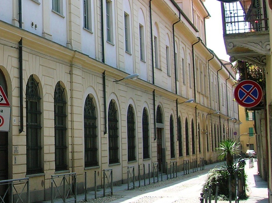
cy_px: 42
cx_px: 15
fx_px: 565
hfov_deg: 26.0
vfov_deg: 20.2
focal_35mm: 72
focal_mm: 5.7
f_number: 4.9
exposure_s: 1/125
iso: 50
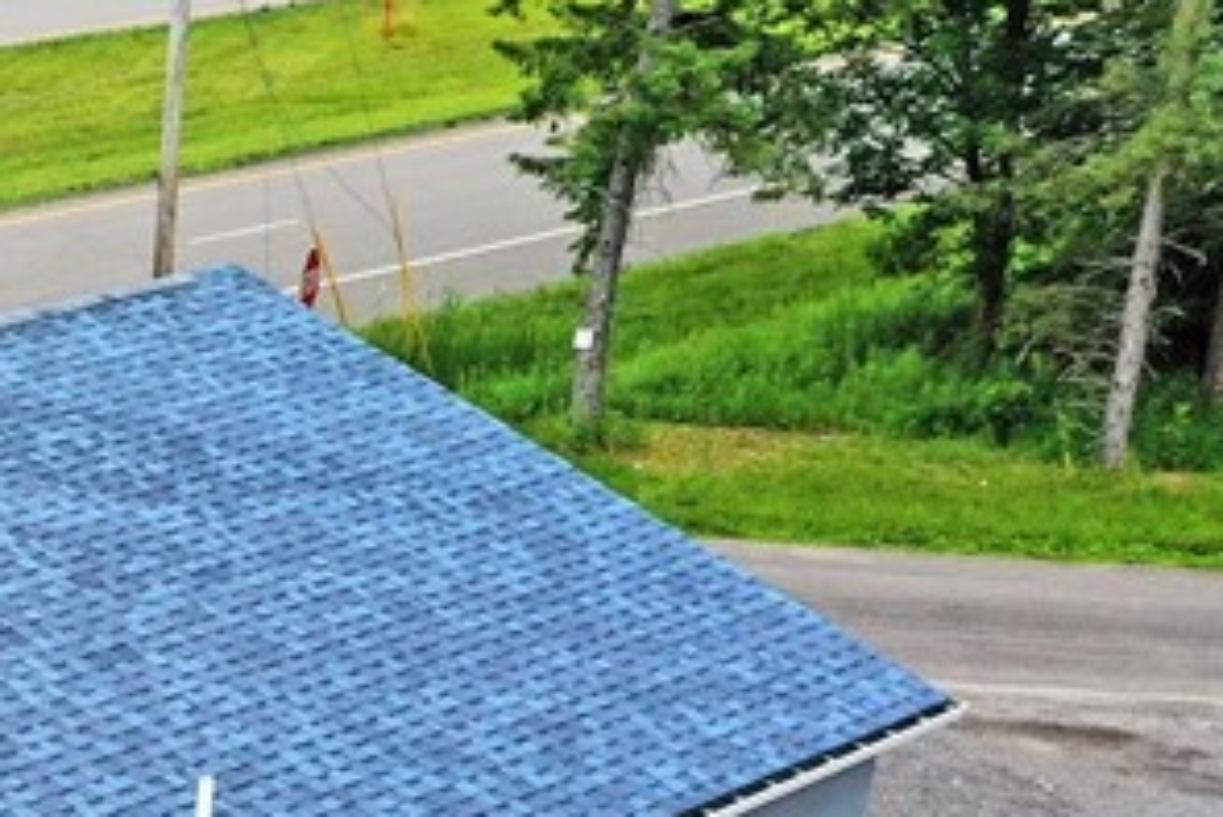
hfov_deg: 18.0
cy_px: 1228
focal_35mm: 103
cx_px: -539
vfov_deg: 12.6
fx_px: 3501
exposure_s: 1/200
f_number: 4.5
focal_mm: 10.26
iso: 100
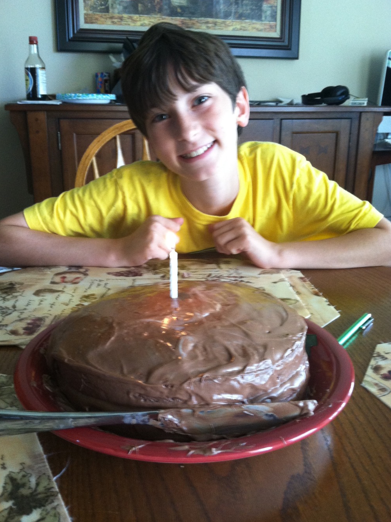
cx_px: 197
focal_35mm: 36
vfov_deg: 51.3
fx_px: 542
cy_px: 259
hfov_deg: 39.7
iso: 160
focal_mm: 3.85
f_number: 2.8
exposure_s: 1/15
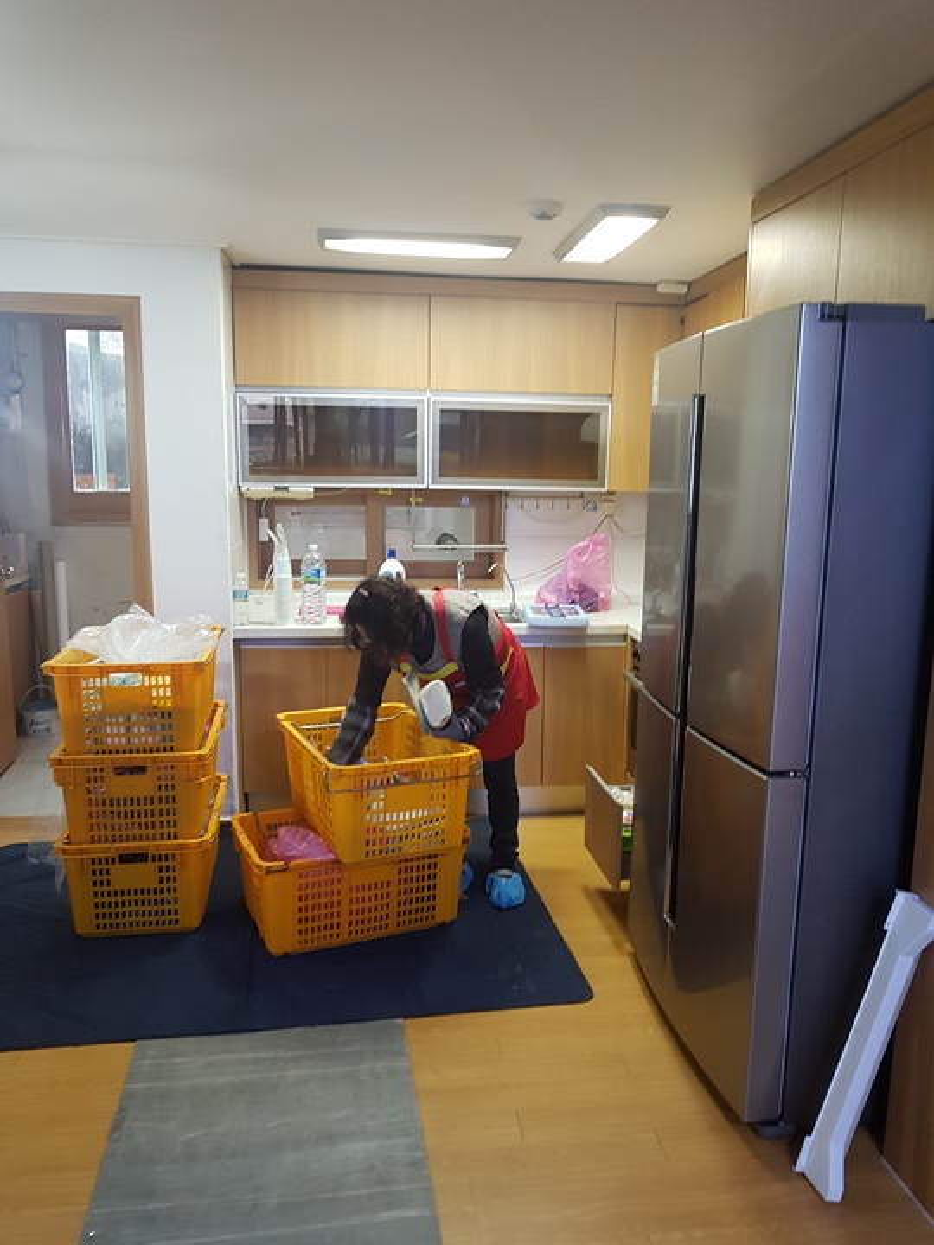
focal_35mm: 26
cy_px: 622
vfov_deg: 67.3
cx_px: 467
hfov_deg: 53.1
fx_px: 935
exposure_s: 1/24
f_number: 1.7
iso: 160
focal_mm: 4.2
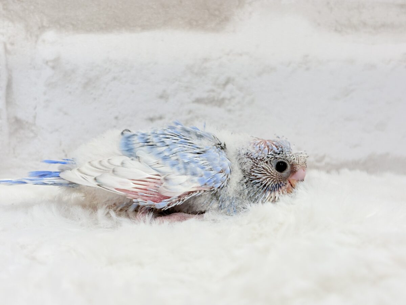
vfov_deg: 28.0
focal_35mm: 52
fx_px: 610
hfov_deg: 36.8
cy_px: 152
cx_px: 203
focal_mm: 5.96
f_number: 1.6
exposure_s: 1/100
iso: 100
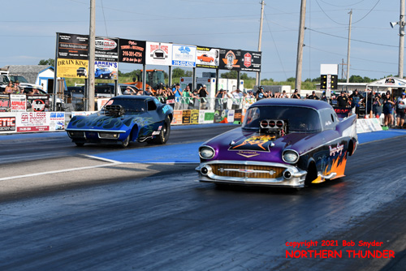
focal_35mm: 105
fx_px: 1185
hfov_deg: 19.4
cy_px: 136
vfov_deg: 13.1
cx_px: 203
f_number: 5.6
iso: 160
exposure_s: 1/1250
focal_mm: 70
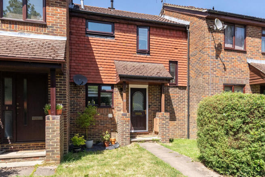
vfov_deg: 53.2
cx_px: 132
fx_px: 177
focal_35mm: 24
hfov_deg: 73.7
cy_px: 88
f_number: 7.1
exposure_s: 1/3200
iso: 1600
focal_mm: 24
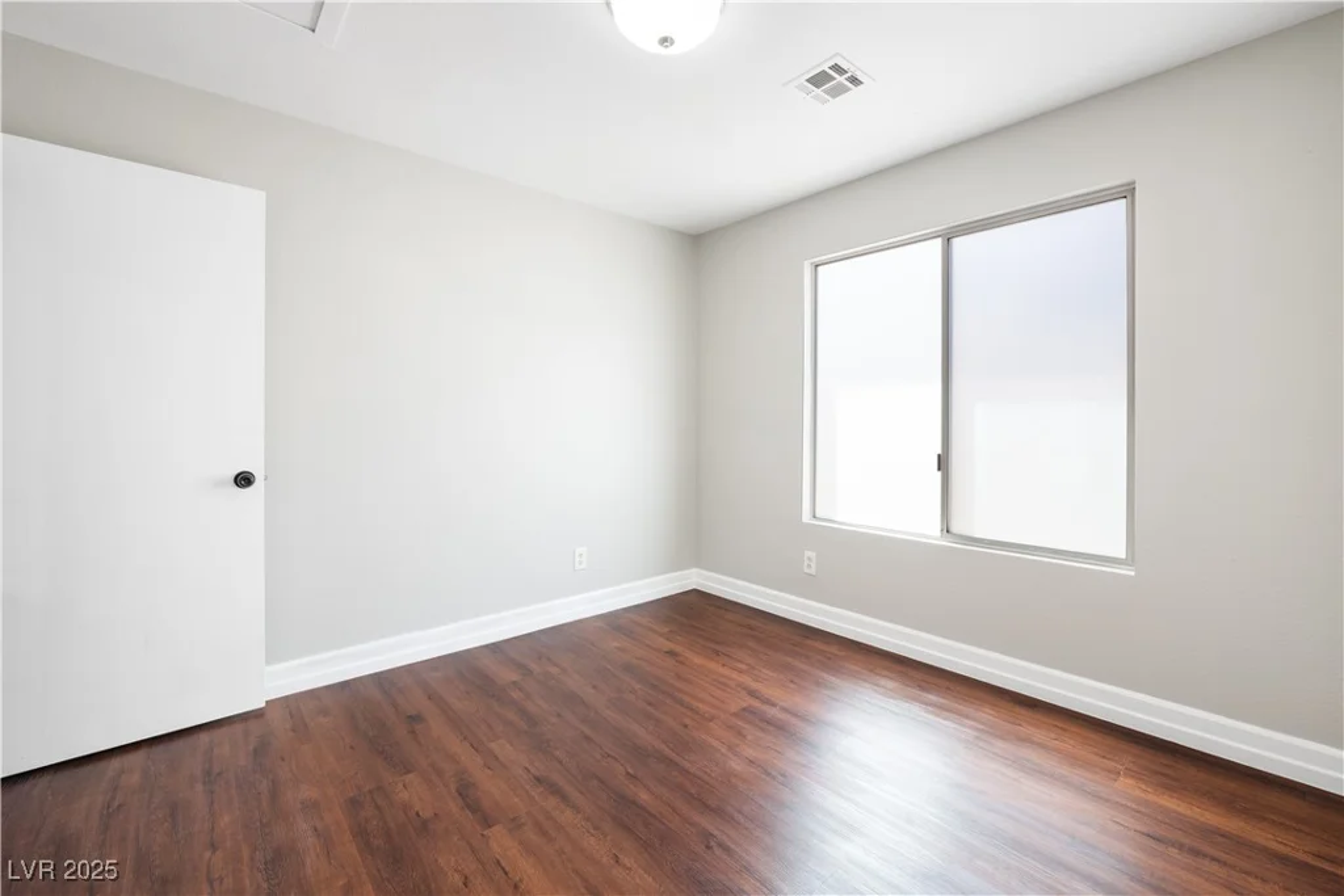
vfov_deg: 81.2
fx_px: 523
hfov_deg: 104.2
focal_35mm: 14
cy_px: 448
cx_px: 672
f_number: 9
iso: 100
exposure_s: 1/1.43
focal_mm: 14
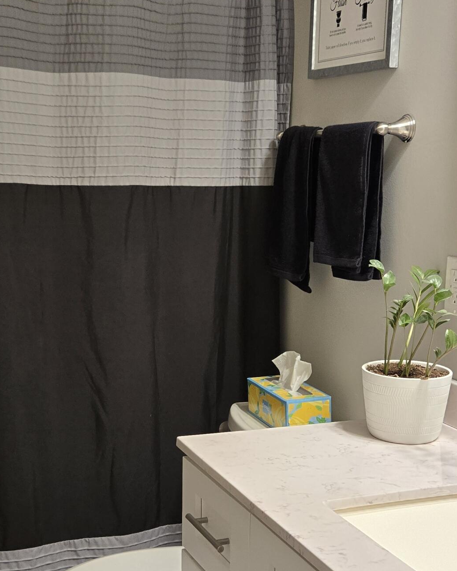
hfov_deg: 29.1
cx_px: 199
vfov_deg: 35.9
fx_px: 879
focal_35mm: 52
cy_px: 343
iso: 160
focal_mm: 5.4
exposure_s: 1/120
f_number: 1.8
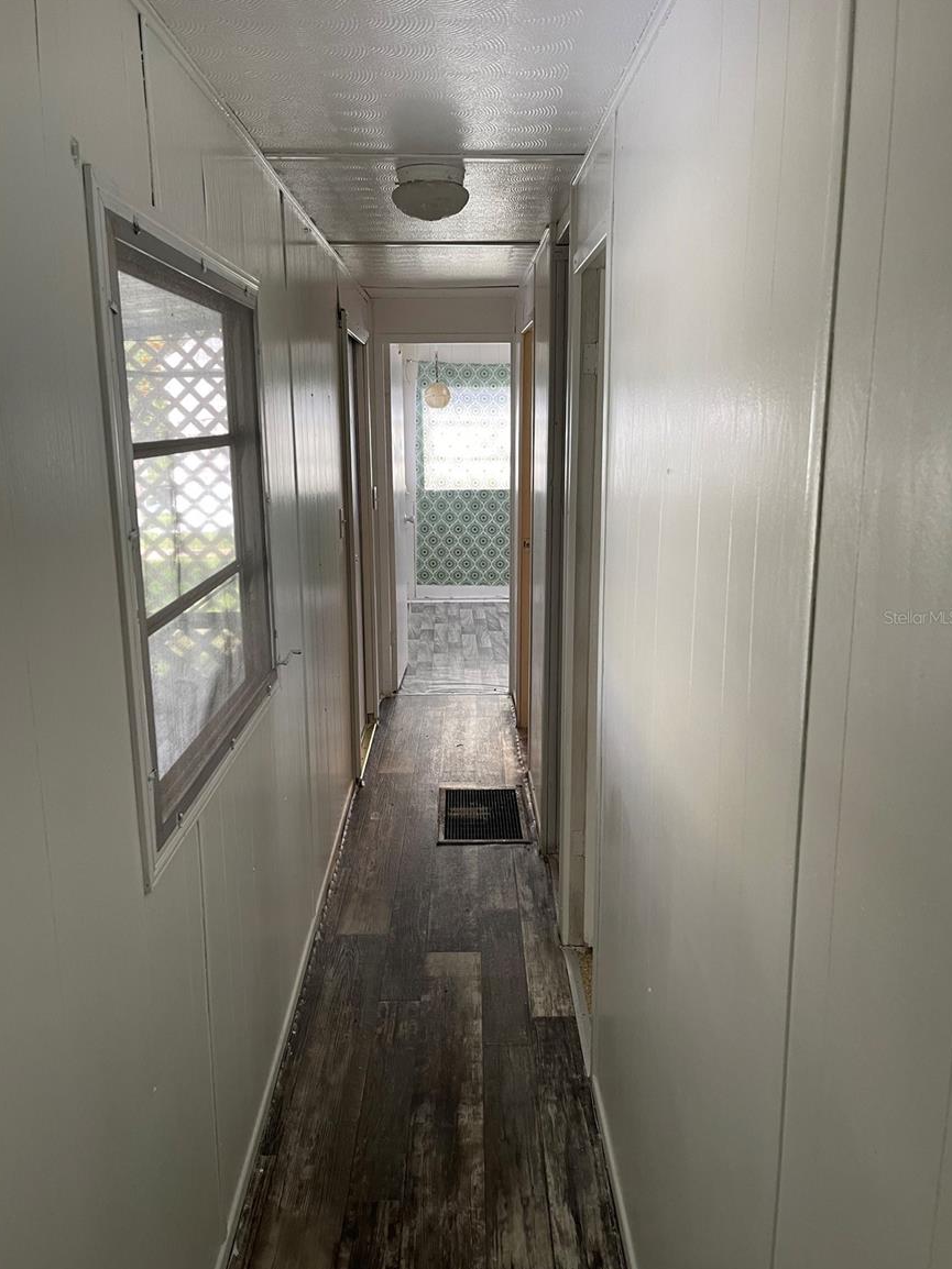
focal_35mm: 26
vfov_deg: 67.3
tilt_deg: -12.6
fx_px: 954
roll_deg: +3.3
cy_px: 617
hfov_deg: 53.0
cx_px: 467
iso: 125
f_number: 1.6
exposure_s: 1/97
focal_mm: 5.1
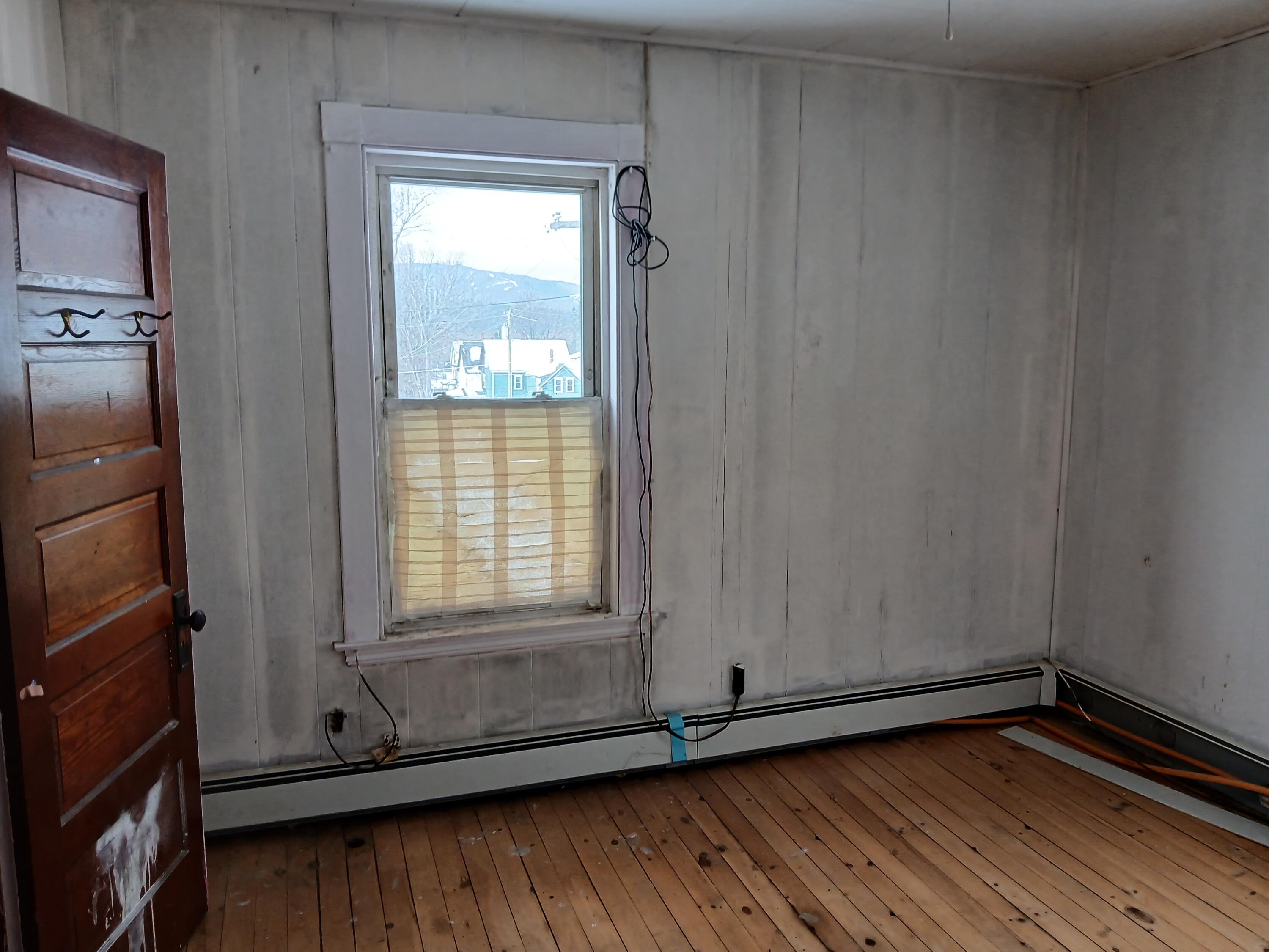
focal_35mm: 26
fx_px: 953
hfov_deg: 67.3
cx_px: 634
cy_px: 476
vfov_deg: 53.1
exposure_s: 1/60
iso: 80
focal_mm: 3.98
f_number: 1.8
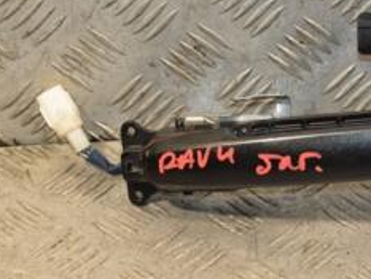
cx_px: 366
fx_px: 1909
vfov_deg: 8.3
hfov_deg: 11.0
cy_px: 16
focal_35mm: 178
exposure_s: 1/200
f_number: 4.8
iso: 800
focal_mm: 48
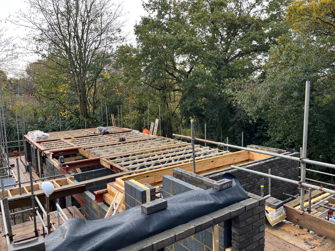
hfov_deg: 65.3
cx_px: 165
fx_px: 261
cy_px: 127
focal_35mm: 27
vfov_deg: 51.4
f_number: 1.6
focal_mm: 5.1
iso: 40
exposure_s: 1/288
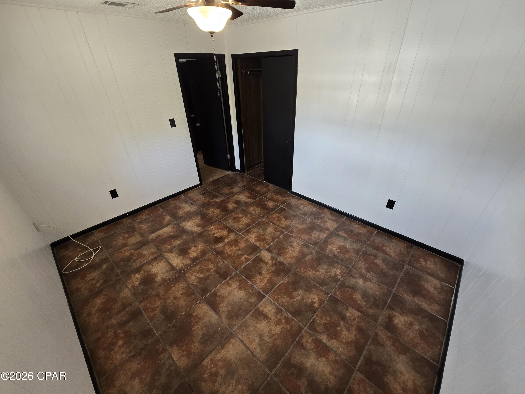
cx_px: 262
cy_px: 197
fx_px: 197
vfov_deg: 89.9
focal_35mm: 13
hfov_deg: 106.2
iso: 250
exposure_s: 1/60
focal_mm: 2.2
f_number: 2.2
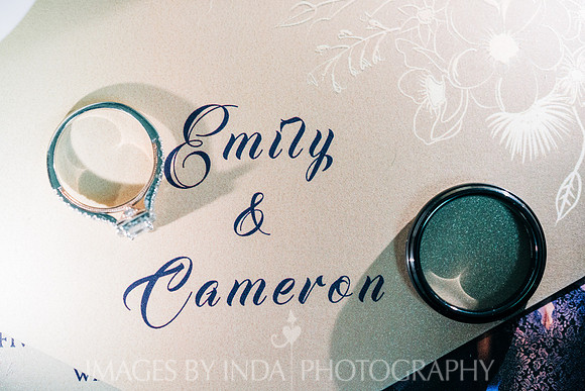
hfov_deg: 22.6
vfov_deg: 15.2
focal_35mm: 90
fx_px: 1463
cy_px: 196
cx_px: 292
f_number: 4.5
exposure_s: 1/100
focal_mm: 90
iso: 1600
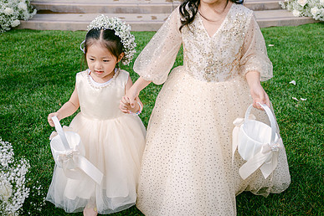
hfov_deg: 45.4
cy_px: 56
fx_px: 387
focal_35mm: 43
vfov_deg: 30.7
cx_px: 168
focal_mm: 28
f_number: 2.8
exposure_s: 1/1250
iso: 100
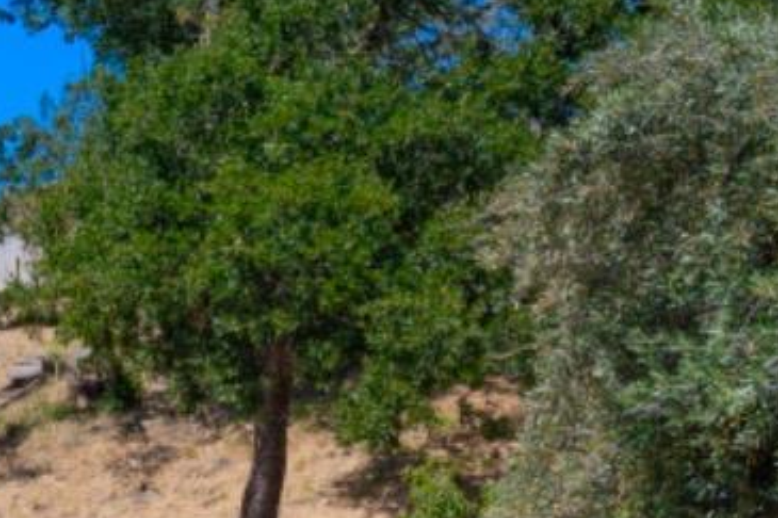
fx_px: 3197
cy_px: 637
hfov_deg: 13.4
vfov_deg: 9.1
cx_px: -202
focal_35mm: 148
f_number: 8
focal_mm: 36
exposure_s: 1/250
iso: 100
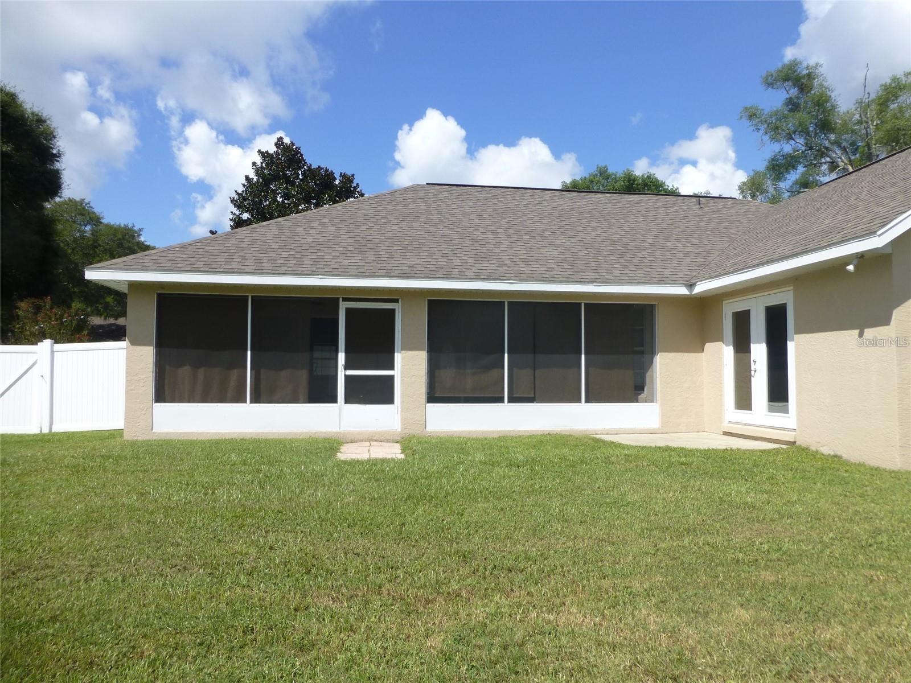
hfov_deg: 71.6
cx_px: 456
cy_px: 342
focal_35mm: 24
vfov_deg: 56.8
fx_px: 632
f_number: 4
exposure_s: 1/1000
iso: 100
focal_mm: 4.3
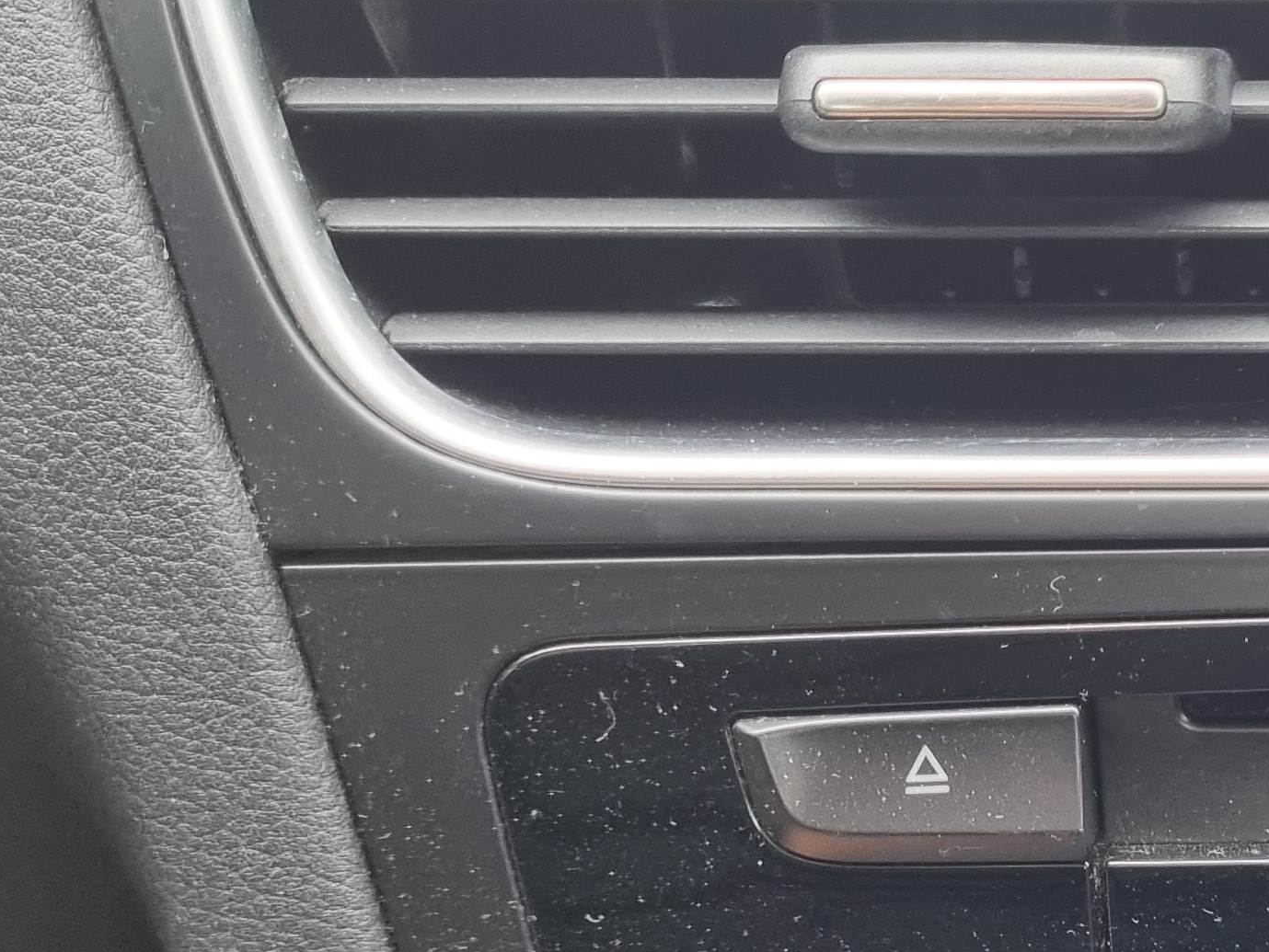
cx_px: 1743
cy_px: 726
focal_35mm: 76
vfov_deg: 19.2
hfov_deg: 22.4
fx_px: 2787
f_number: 1.8
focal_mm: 5.4
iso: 250
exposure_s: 1/120
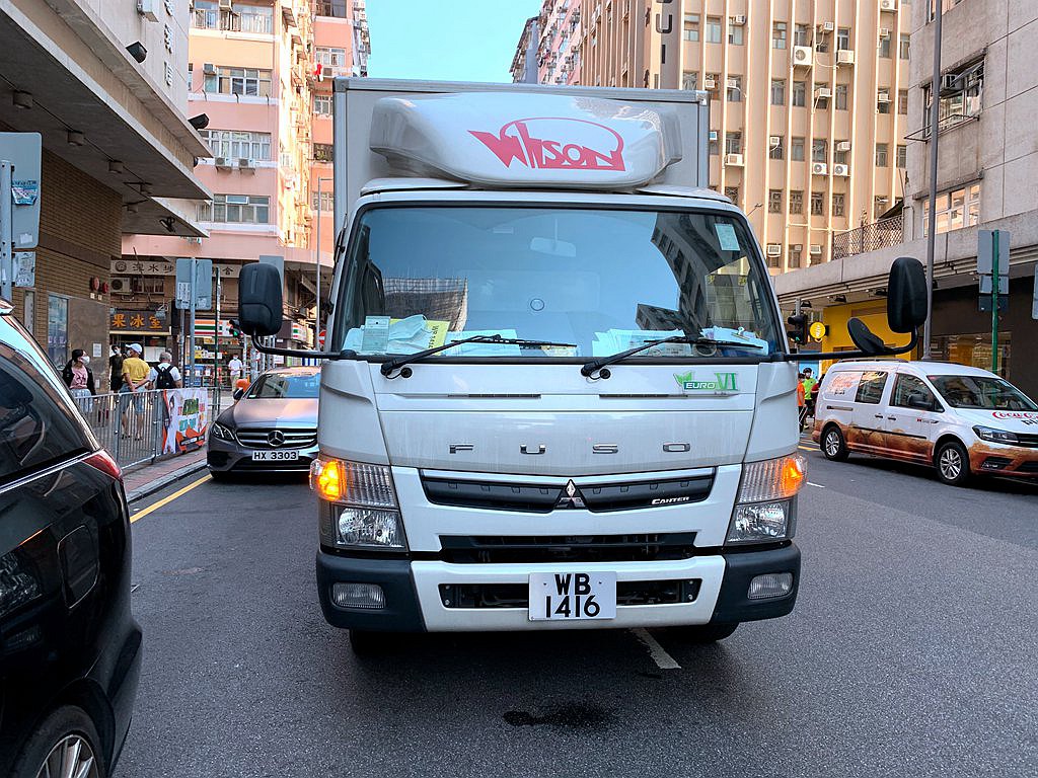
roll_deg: -2.2
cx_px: 519
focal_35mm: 26
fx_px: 780
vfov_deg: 53.1
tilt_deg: +0.7
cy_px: 389
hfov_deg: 67.3
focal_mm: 4.25
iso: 25
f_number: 1.8
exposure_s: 1/232
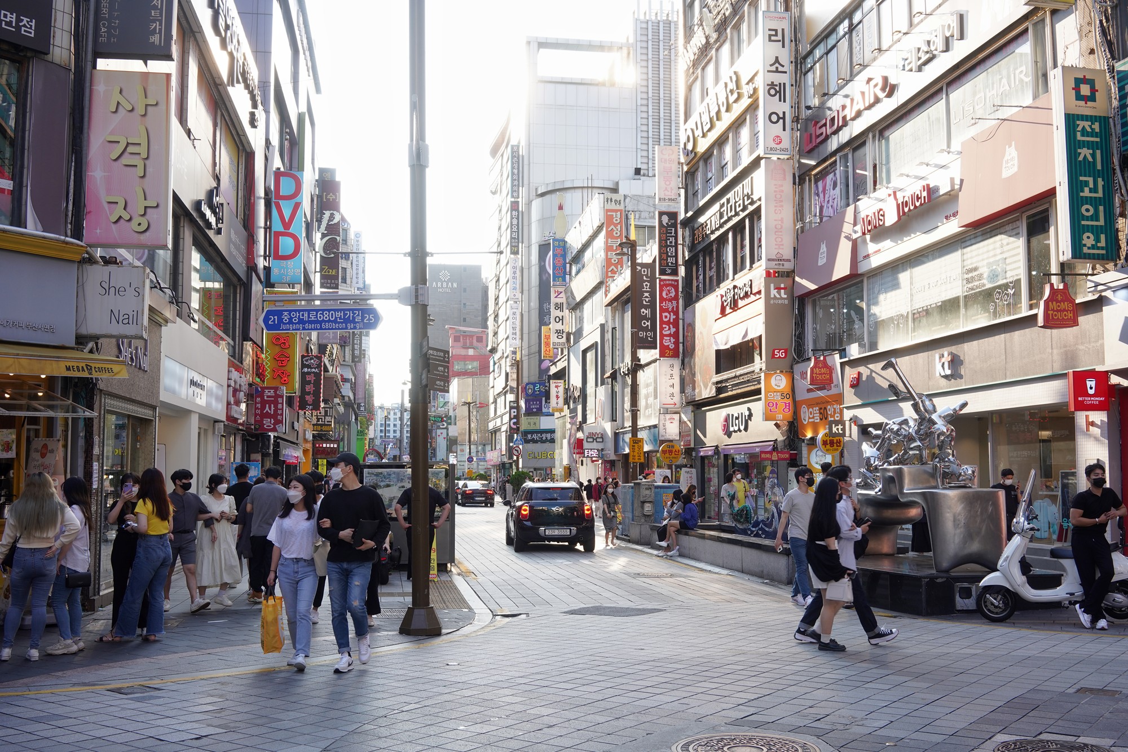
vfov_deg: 37.9
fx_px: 1097
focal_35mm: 35
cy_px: 376
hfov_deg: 54.4
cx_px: 564
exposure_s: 1/100
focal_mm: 35
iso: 400
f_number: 10
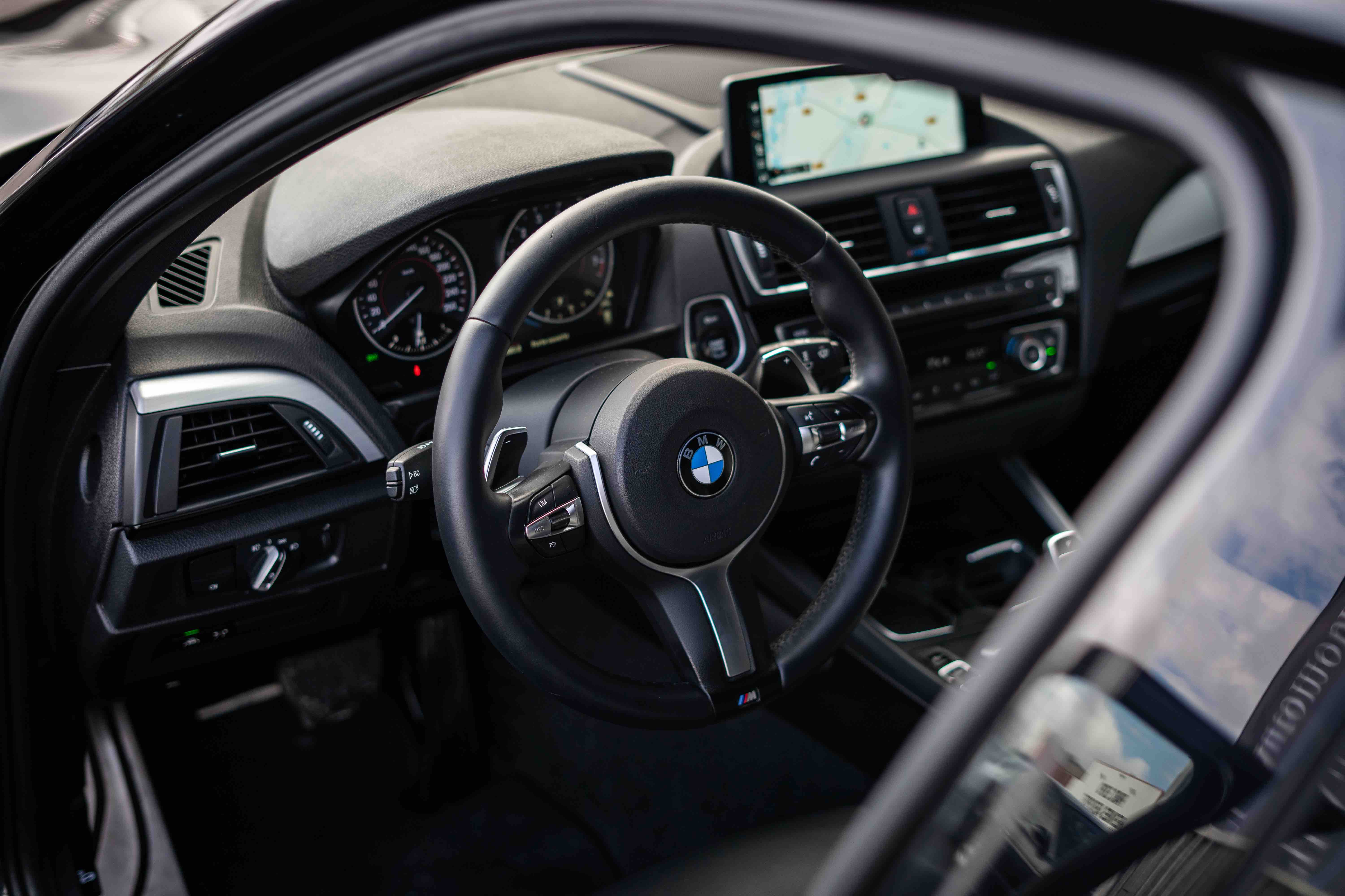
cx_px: 672
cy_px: 448
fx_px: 1868
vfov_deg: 27.0
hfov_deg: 39.6
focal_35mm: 50
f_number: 2.2
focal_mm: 50
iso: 100
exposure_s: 1/320
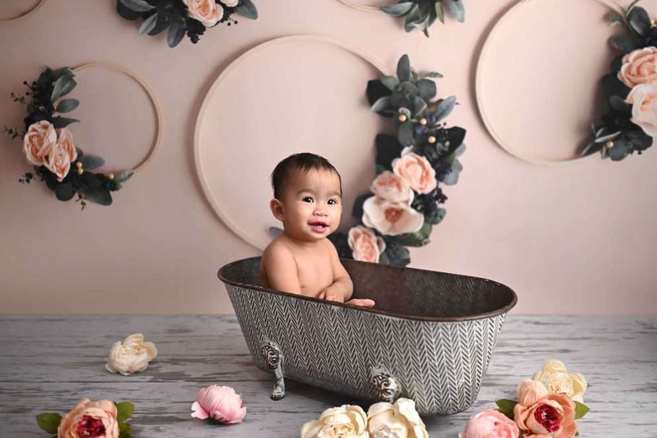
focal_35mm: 36
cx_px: 328
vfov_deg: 36.9
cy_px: 224
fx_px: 657
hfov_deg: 53.1
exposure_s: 1/160
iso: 200
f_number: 1.8
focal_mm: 35
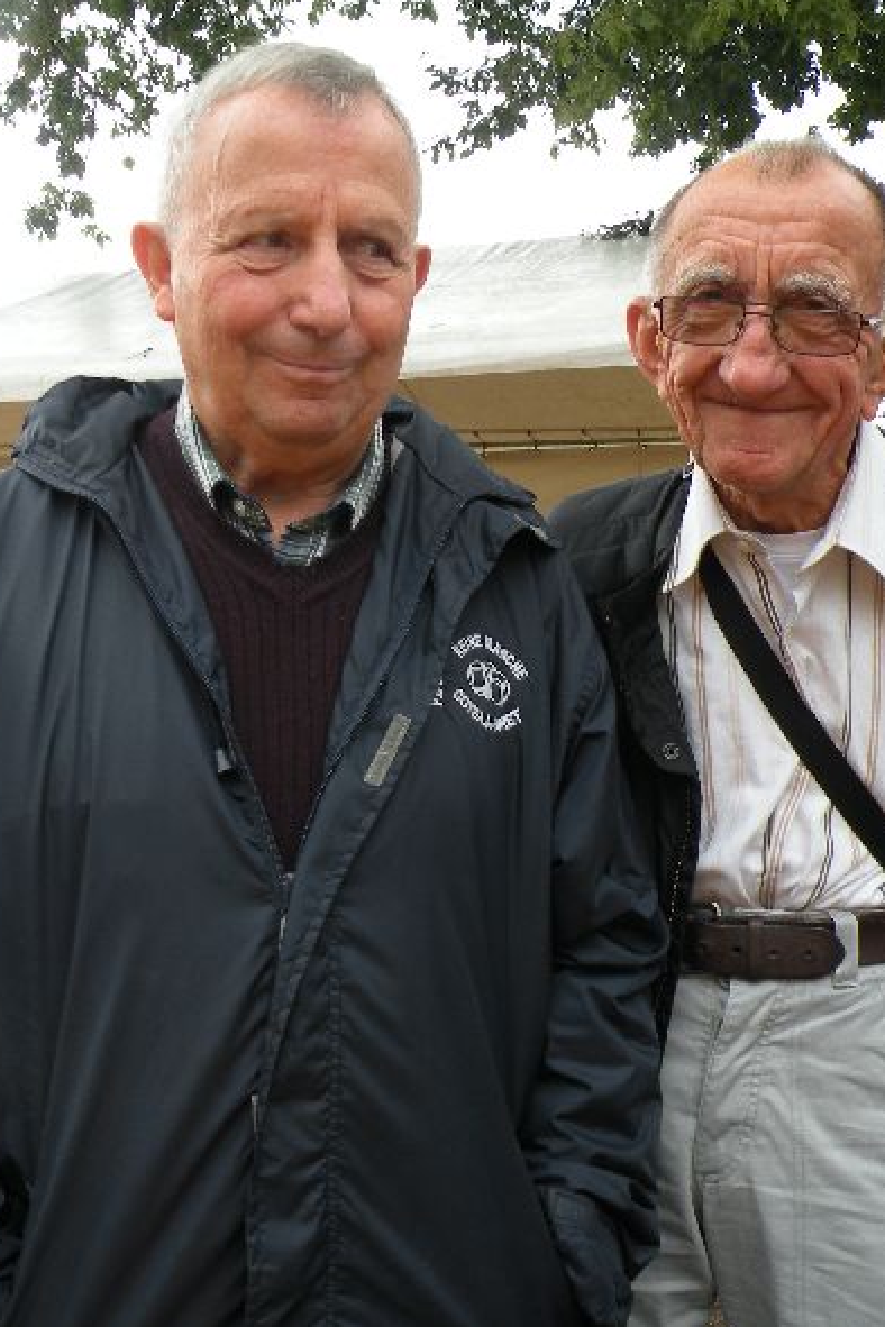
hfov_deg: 35.0
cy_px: 665
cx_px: 505
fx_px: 1401
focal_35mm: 38
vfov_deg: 50.7
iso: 64
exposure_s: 1/63.7
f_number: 4
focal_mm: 4.7
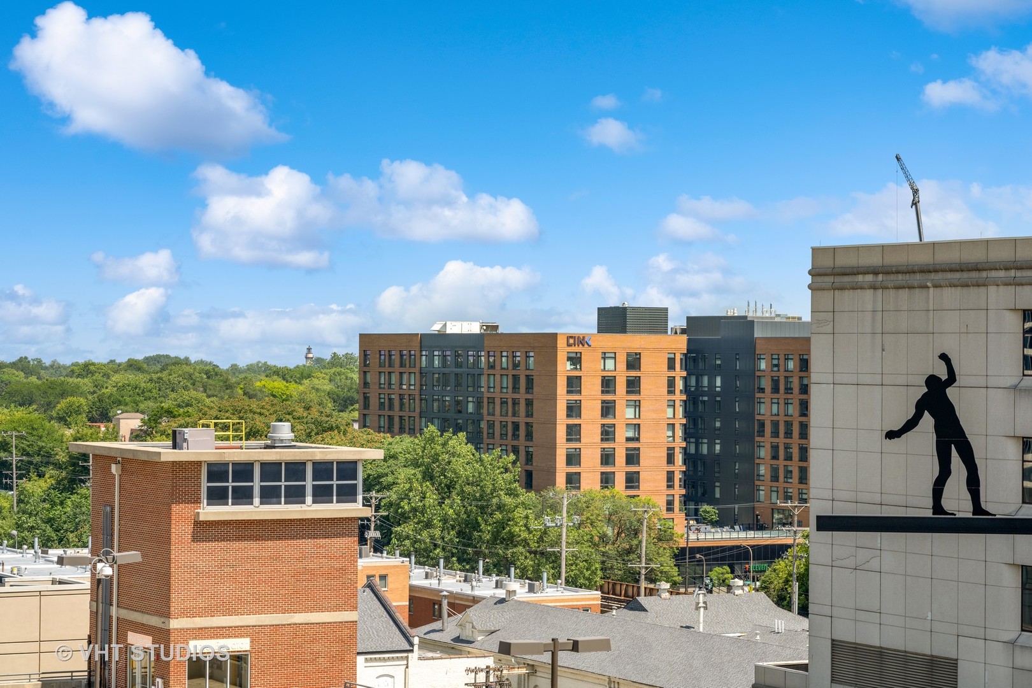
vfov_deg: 15.5
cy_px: 344
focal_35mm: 88
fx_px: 2522
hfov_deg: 23.1
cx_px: 516
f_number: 9.5
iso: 200
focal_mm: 88
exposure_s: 1/350
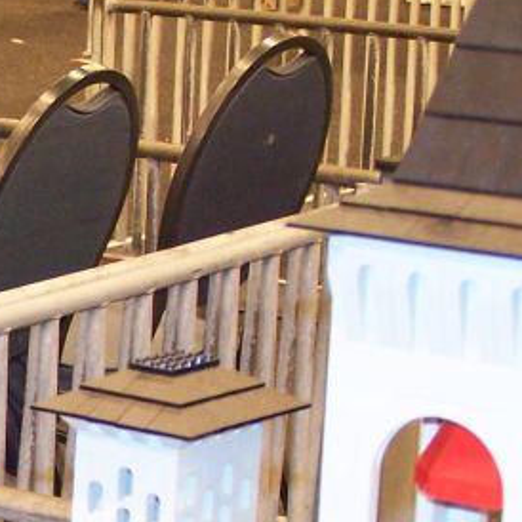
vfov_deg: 8.9
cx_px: -240
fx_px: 3327
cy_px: 615
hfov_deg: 8.8
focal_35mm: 195
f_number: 3.1
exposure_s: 1/3
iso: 140
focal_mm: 9.8
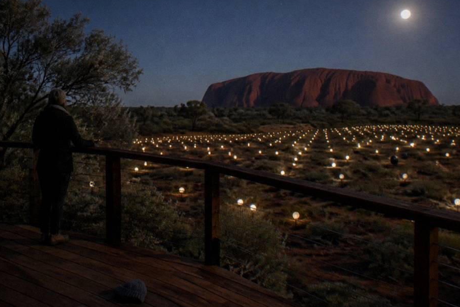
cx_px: 236
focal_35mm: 31
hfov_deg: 60.3
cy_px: 155
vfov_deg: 42.3
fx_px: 396
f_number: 7.1
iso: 3200
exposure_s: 1/20
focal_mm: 28
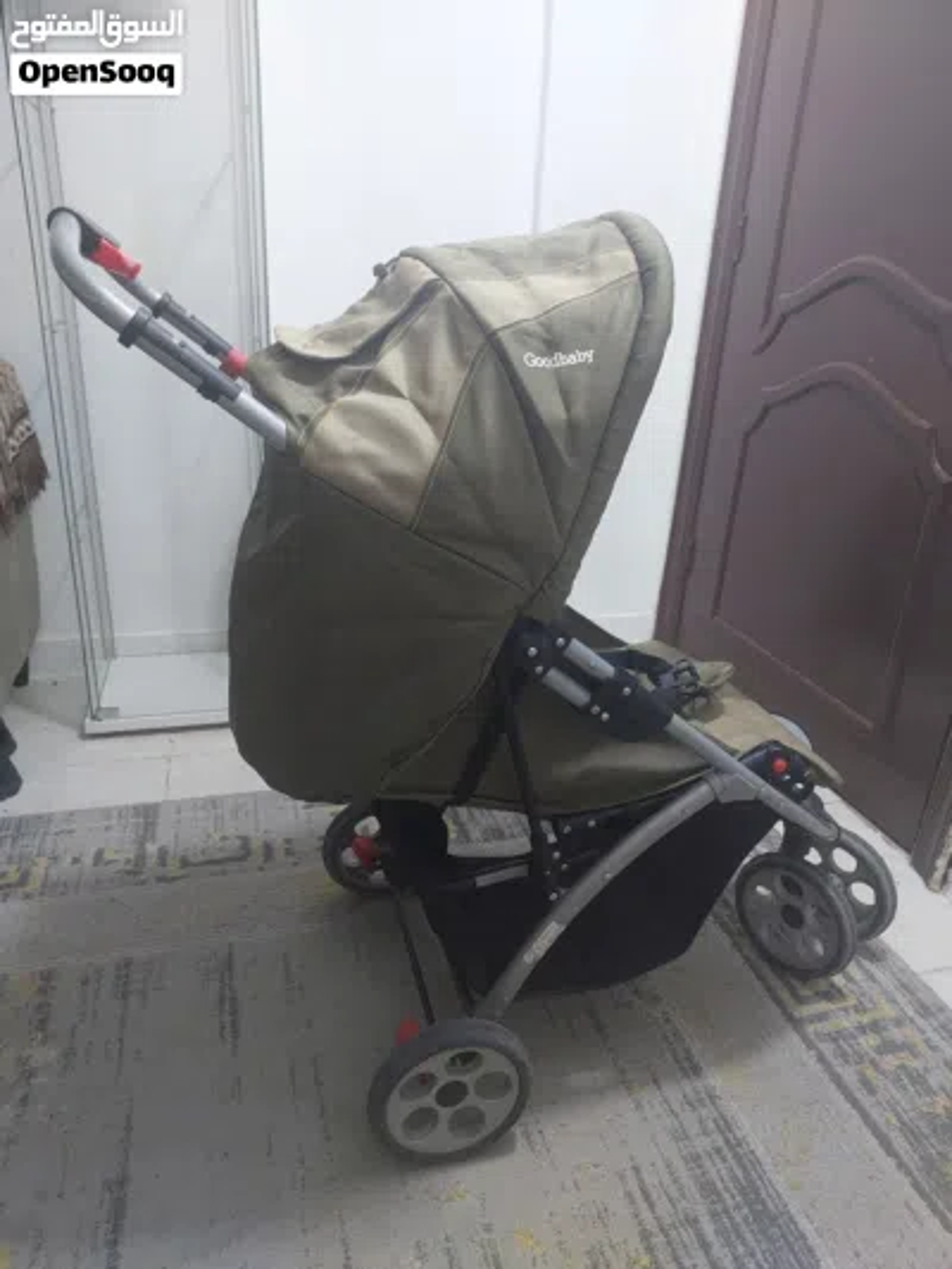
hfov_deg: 58.9
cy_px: 634
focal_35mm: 23
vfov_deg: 73.9
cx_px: 476
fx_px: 843
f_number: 1.8
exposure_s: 1/50
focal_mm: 5.06
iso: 200
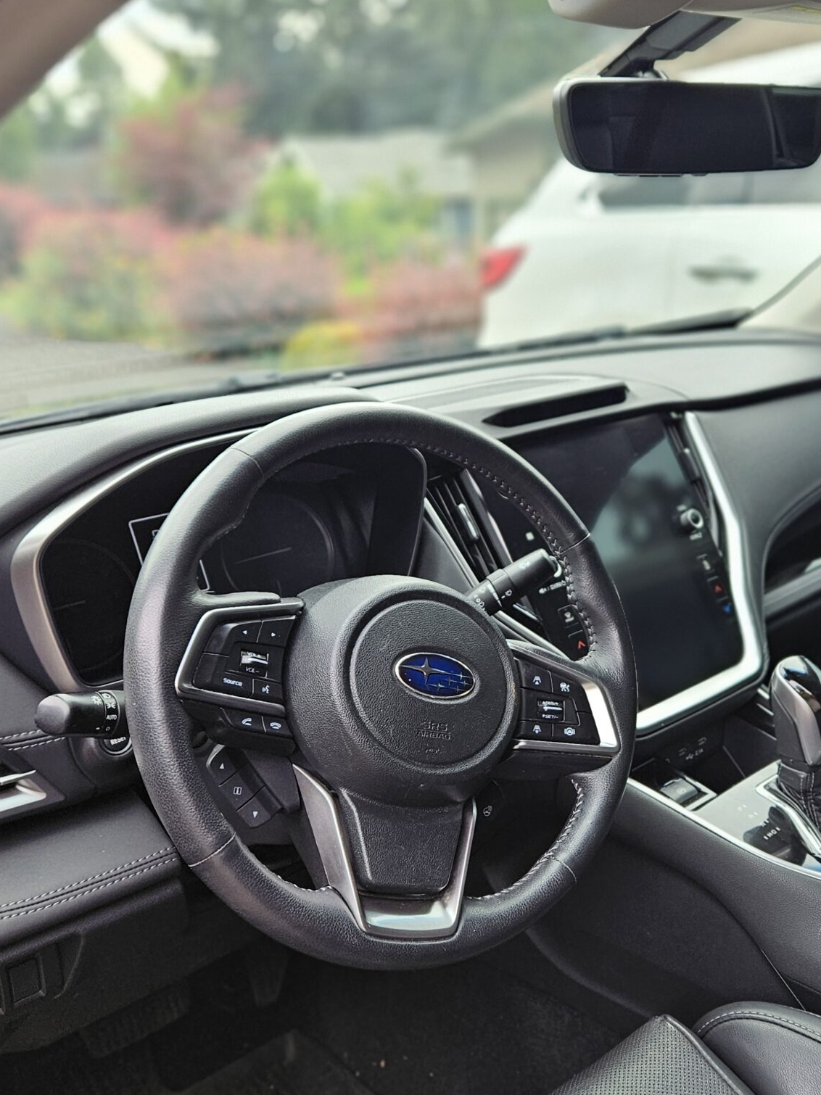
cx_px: 624
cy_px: 509
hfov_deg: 35.9
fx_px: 1234
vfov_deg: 47.8
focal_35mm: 39
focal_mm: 5.4
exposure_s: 1/120
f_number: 1.8
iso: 50
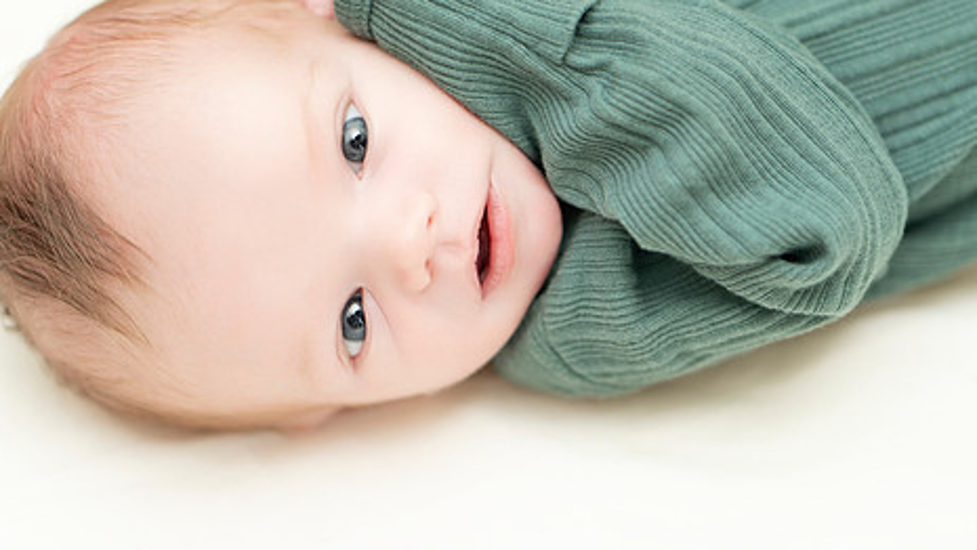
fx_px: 2877
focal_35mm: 111
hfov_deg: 19.3
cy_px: 217
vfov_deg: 10.9
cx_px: 544
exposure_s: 1/100
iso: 800
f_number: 2
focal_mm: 85
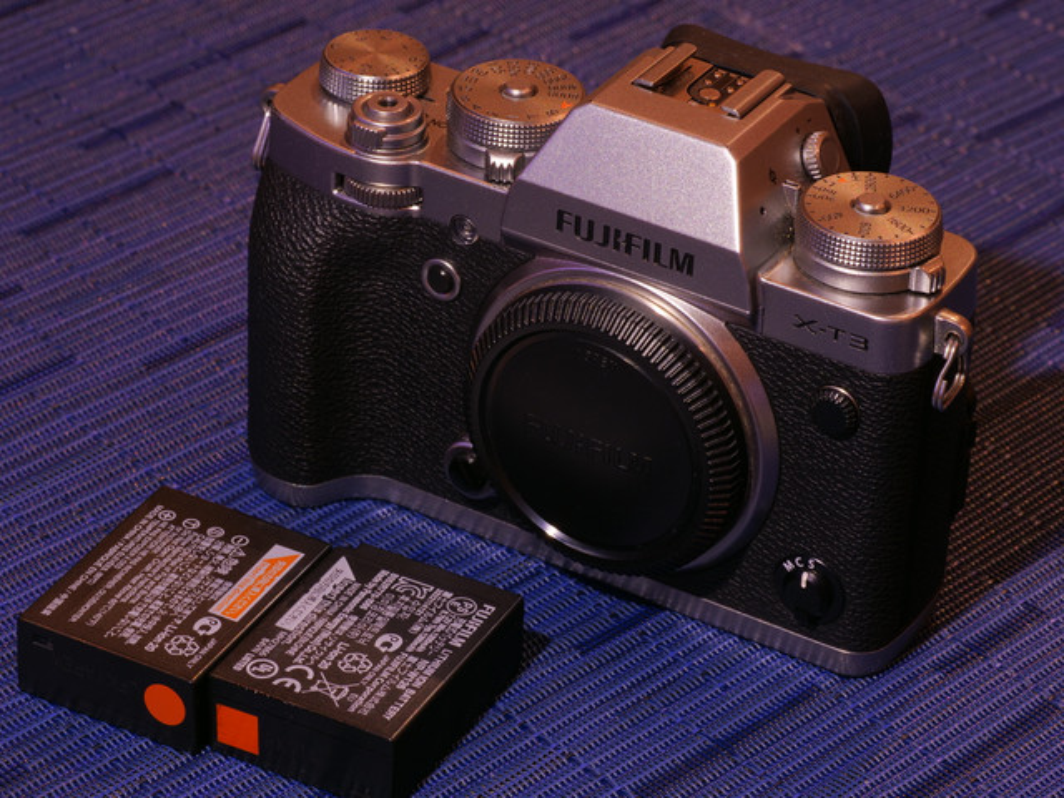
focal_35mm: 120
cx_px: 532
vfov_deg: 12.3
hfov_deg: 16.4
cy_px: 399
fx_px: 3688
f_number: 11
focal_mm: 60
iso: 200
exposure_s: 2
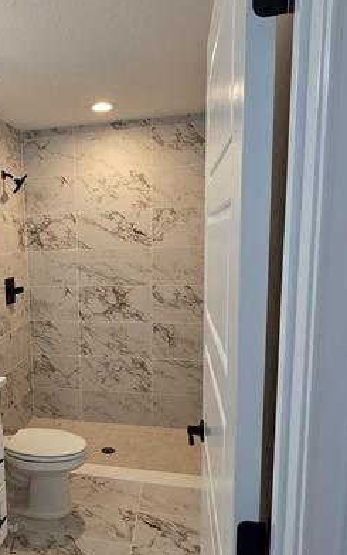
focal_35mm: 27
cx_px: 50
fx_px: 409
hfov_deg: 43.0
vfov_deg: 68.1
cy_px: 311
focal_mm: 2.2
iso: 64
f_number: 2.2
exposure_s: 1/60
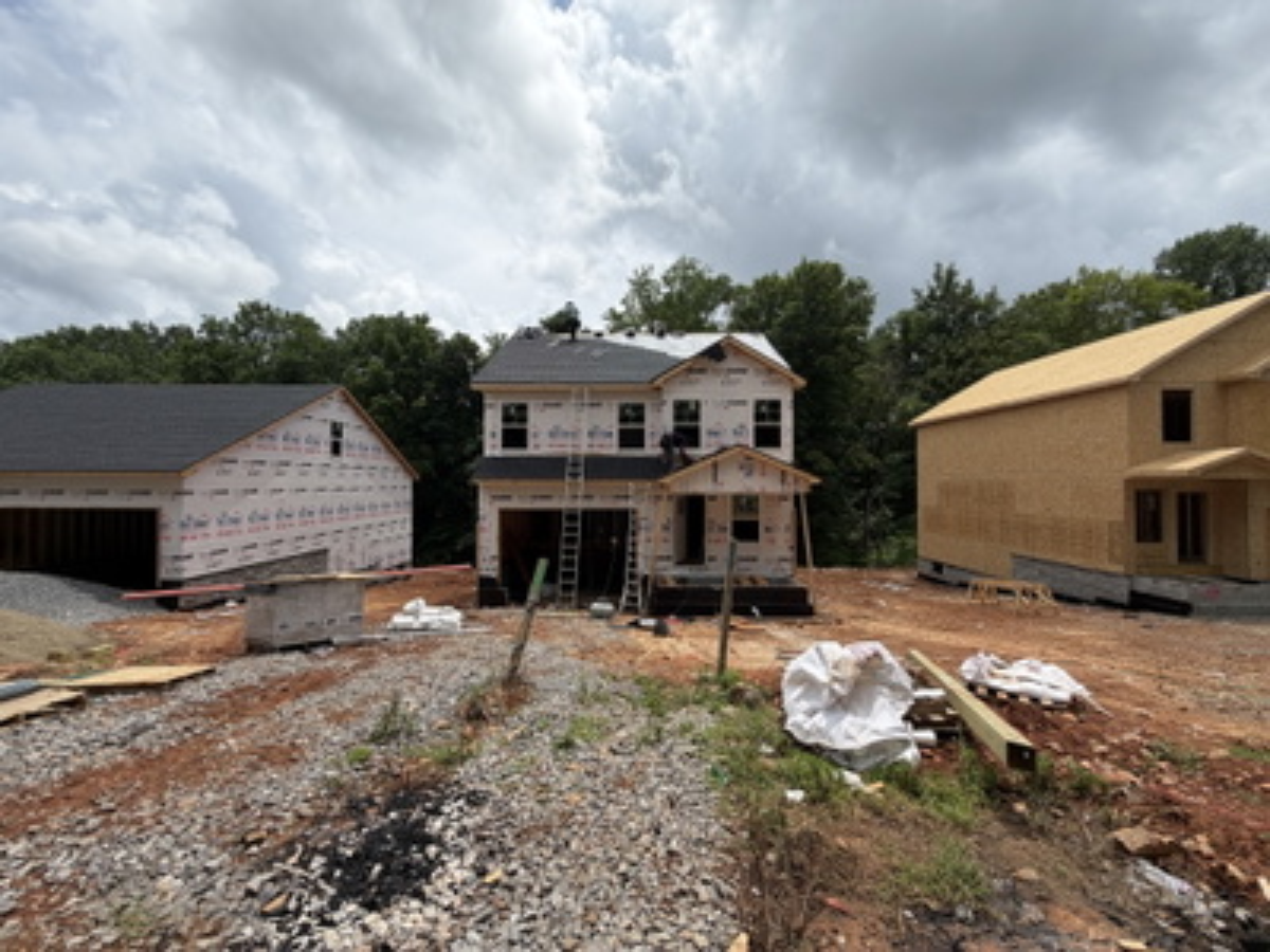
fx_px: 514
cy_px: 476
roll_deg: -1.3
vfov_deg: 85.7
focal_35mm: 14
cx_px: 635
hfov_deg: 102.1
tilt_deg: +1.1
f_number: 2.2
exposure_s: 1/1235
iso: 20
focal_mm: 2.22
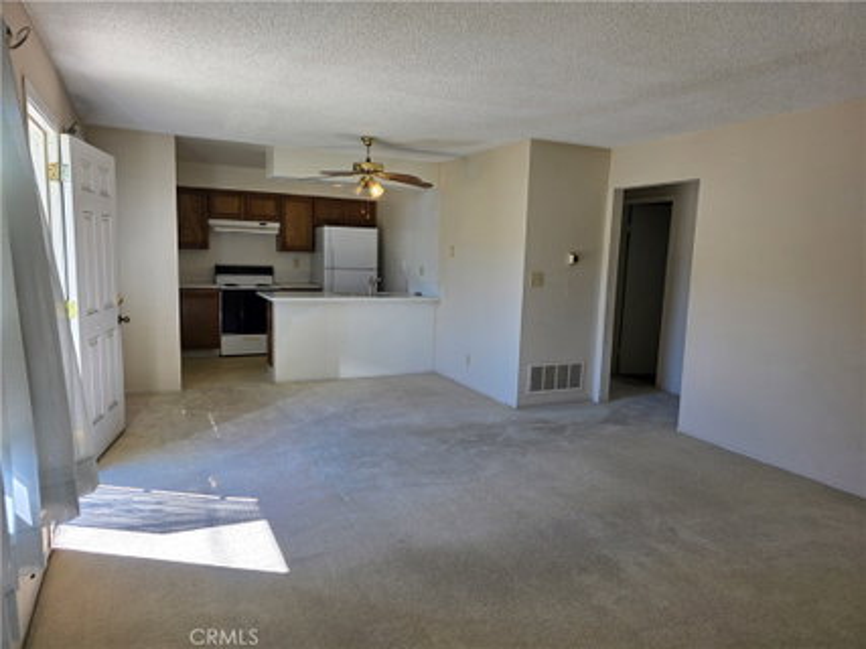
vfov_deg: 58.9
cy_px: 324
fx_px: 575
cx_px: 433
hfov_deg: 73.9
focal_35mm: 23
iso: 20
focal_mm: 6.3
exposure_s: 1/120
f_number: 1.7
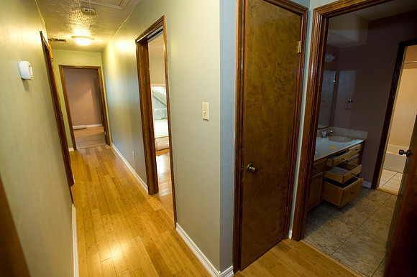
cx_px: 208
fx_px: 197
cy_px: 138
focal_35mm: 17
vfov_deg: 70.4
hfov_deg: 93.3
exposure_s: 1/25
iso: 1250
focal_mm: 17
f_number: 4
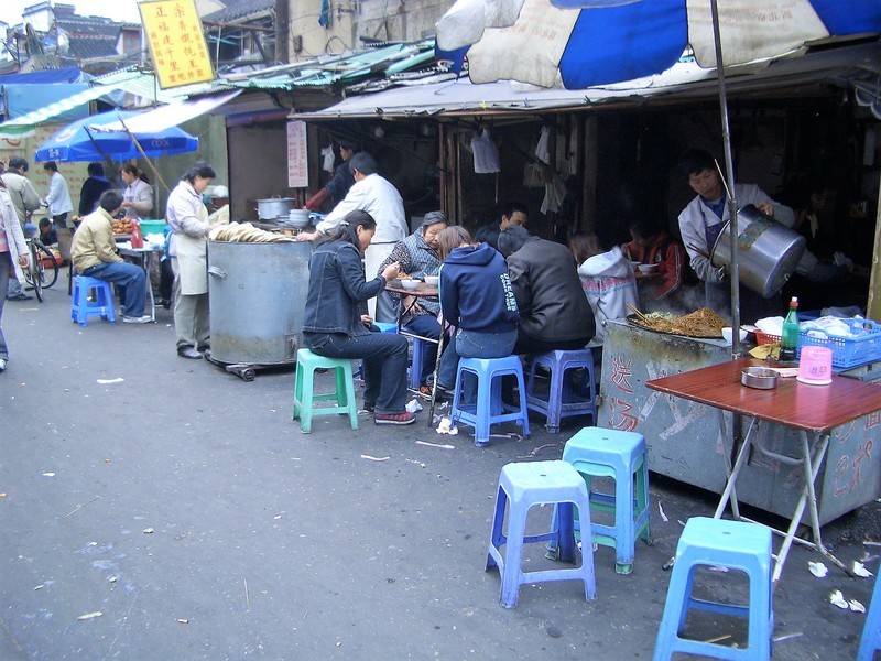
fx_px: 891
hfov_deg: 52.6
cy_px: 330
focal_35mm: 35
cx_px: 440
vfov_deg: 40.7
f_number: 2.6
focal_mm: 5.8
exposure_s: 1/125
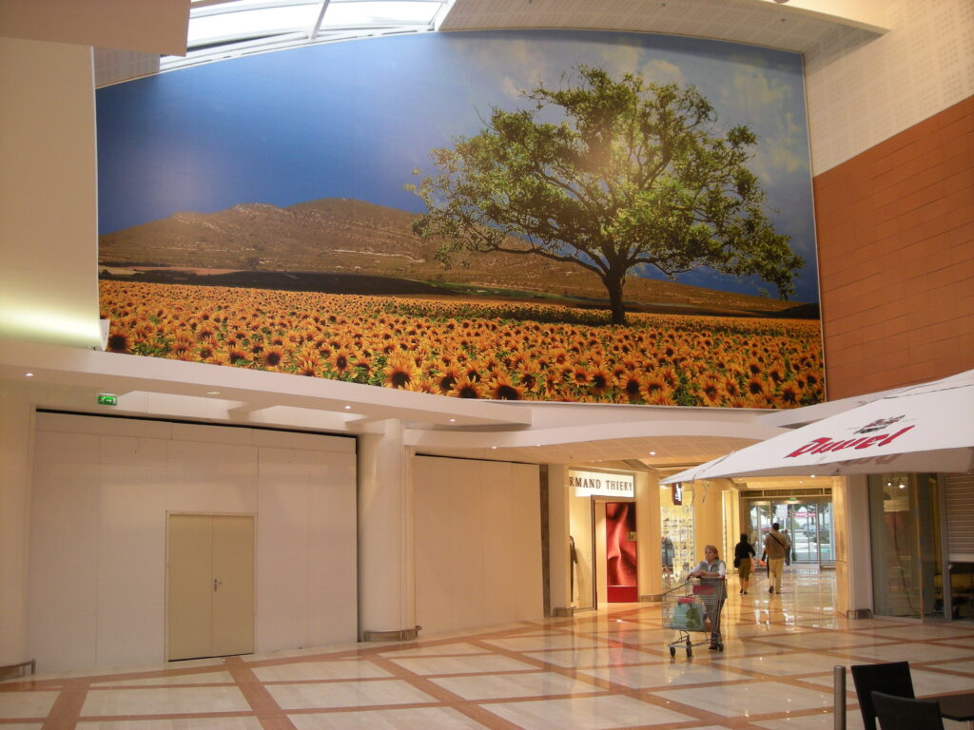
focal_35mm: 35
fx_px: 985
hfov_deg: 52.6
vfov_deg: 40.7
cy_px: 365
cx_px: 487
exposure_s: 1/55
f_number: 2.8
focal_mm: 5.7
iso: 132
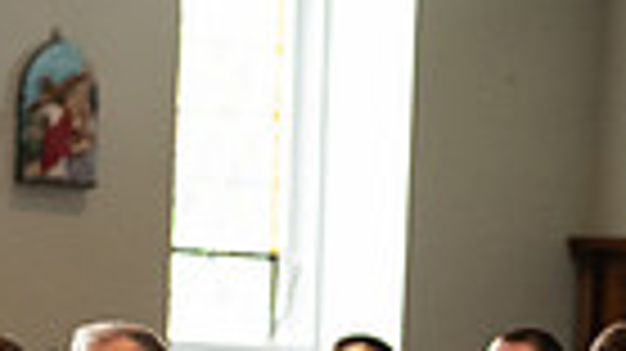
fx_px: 5076
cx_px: 594
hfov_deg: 7.0
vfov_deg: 3.9
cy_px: 650
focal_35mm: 306
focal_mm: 70
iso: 800
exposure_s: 1/160
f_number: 3.5
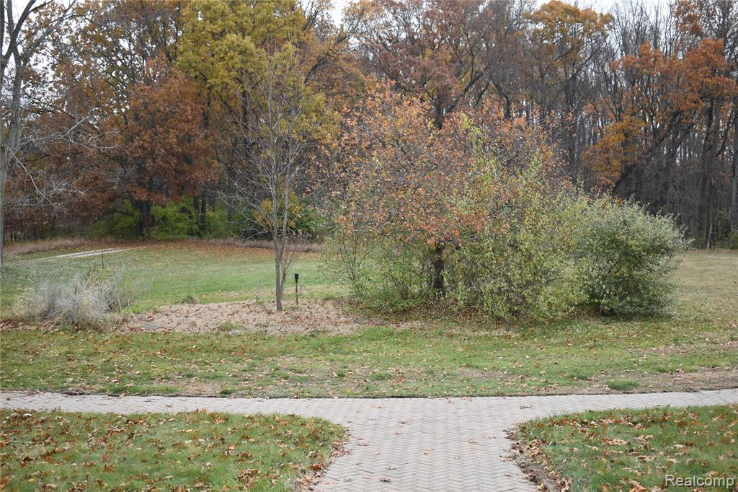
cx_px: 369
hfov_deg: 43.6
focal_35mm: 45
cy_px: 246
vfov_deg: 29.8
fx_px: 922
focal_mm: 30
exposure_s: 1/250
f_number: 4.5
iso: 400
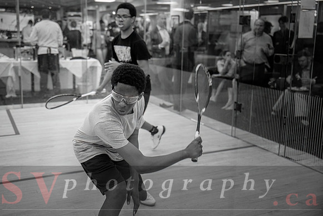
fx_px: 359
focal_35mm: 40
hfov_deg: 48.3
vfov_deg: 33.4
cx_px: 139
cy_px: 93
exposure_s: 1/320
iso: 1600
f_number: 2.8
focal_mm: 35
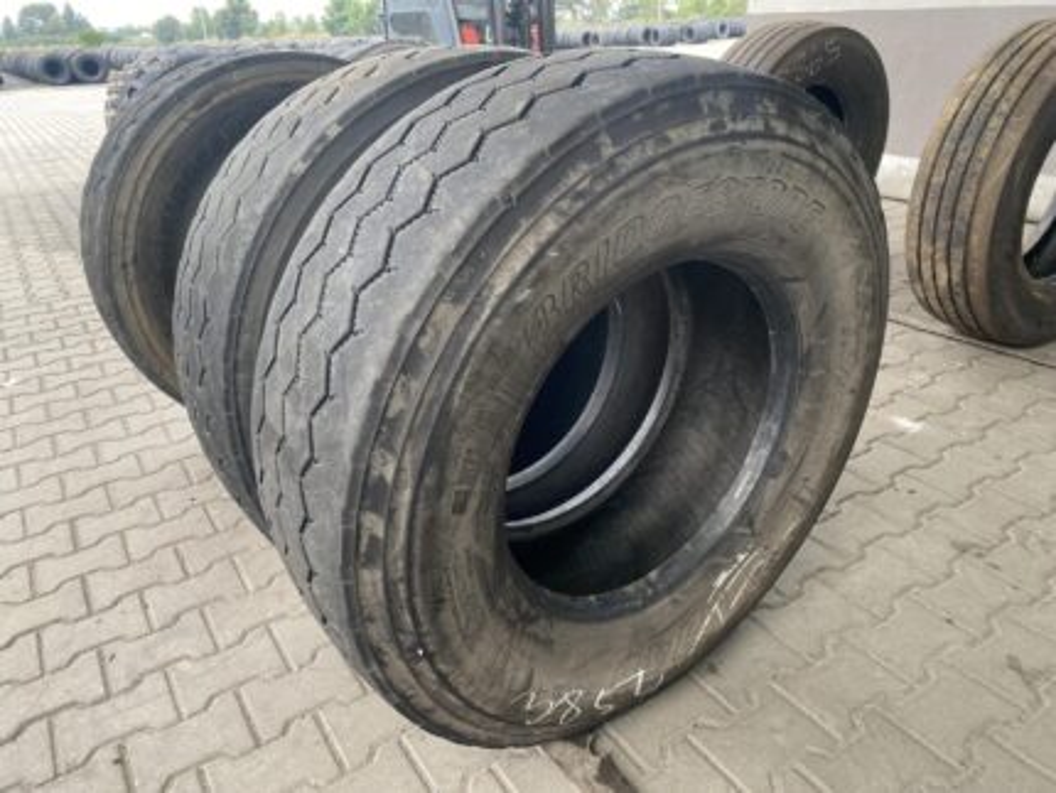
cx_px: 528
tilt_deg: -23.5
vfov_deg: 53.1
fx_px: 794
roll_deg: +2.1
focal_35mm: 26
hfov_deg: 67.3
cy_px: 396
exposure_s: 1/100
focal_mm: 4.25
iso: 100
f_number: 1.8
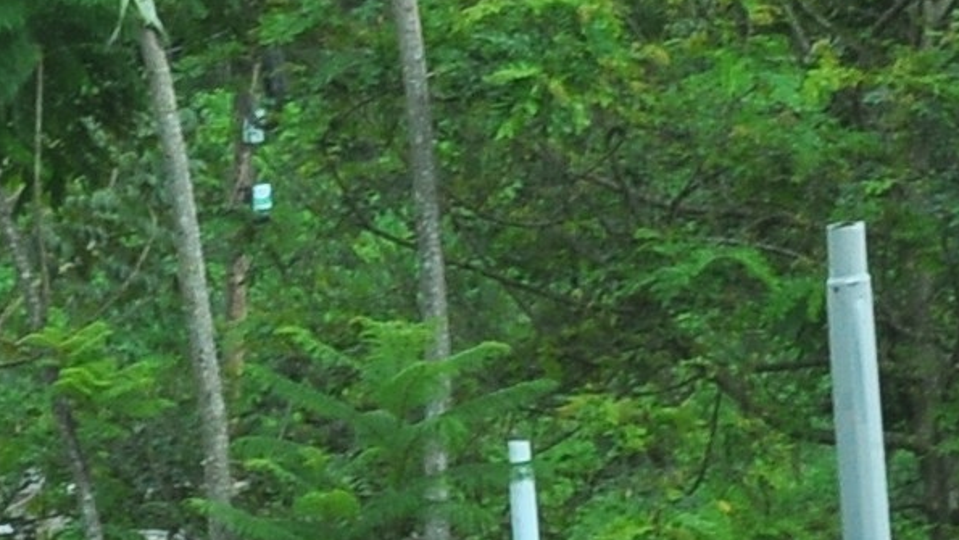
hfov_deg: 4.5
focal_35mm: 475
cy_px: -200
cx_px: -264
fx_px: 12081
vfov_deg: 2.6
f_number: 11
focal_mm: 42
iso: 250
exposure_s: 1/125
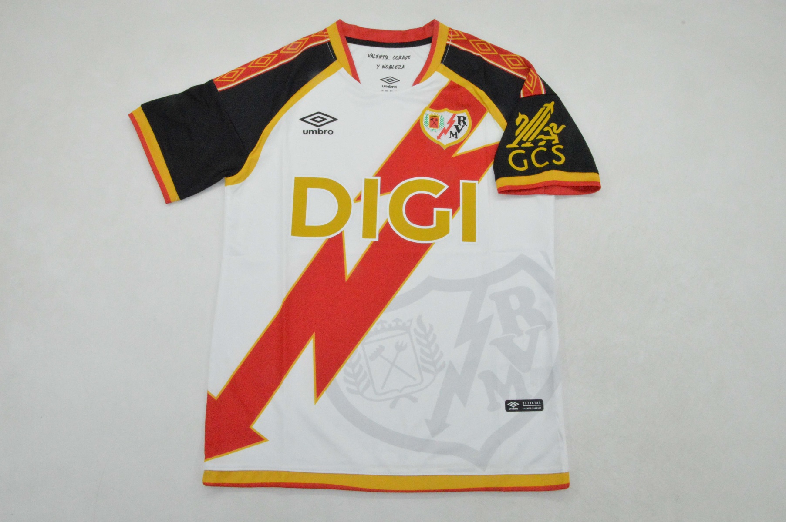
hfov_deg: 57.3
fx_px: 720
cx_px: 393
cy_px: 261
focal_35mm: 33
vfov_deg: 39.9
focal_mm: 22
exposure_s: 1/200
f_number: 25
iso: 6400
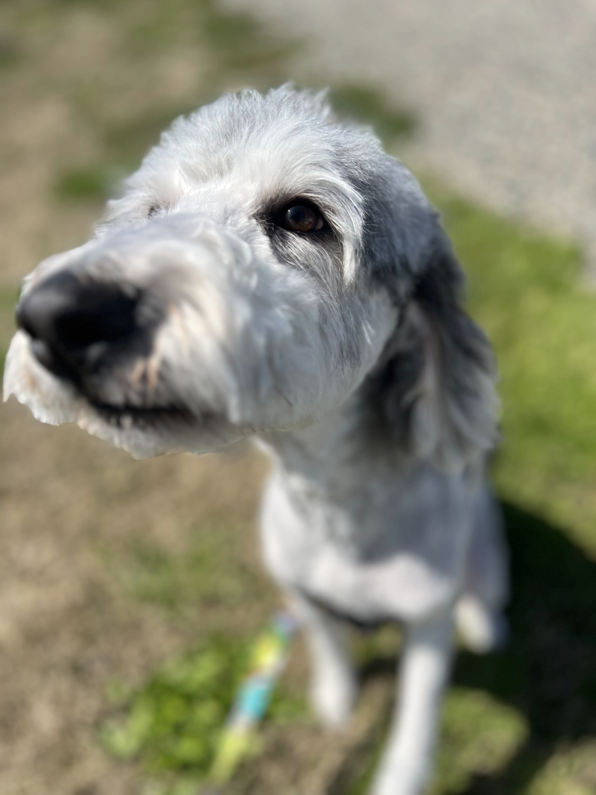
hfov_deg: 53.1
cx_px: 298
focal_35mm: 26
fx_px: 597
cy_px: 398
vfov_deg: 67.3
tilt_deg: -39.6
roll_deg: +3.1
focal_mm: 5.7
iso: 50
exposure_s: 1/4630
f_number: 1.5
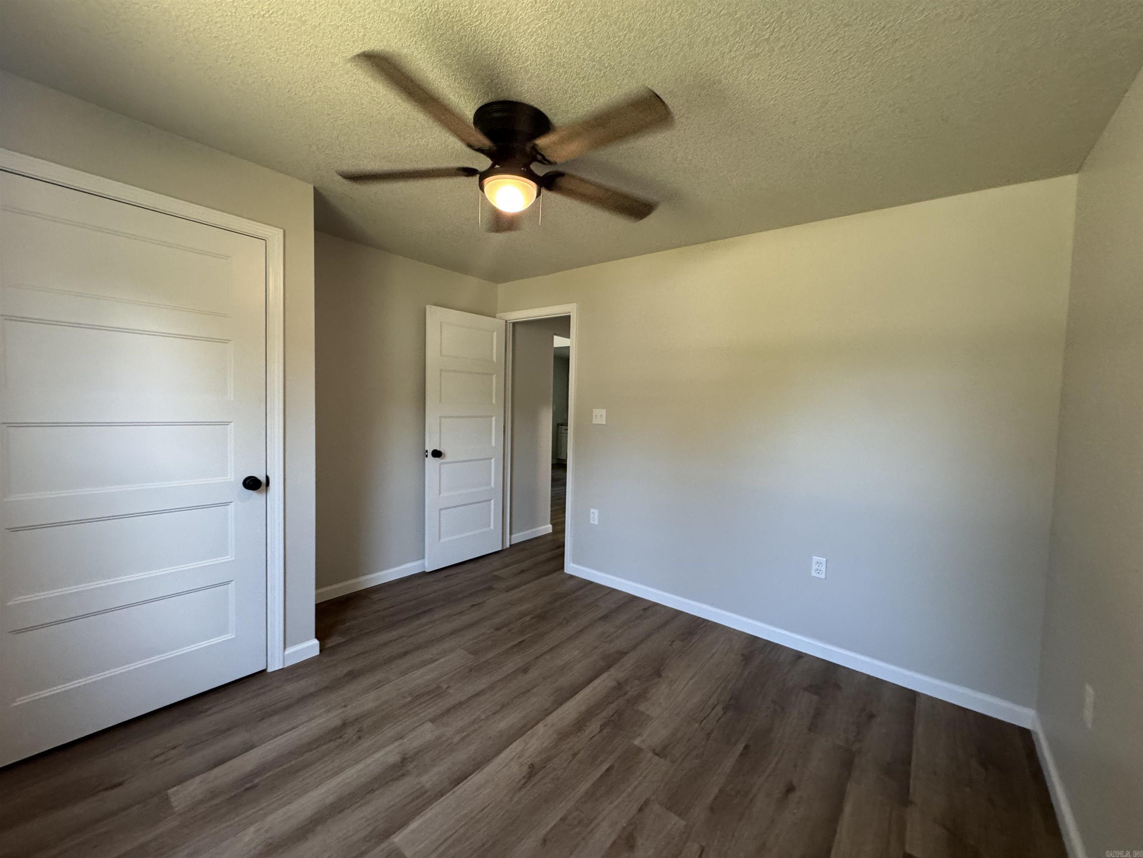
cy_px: 429
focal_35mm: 14
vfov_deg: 85.7
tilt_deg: -0.8
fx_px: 462
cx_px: 572
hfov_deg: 102.1
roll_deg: -1.4
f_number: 2.2
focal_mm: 2.22
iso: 320
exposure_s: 1/120
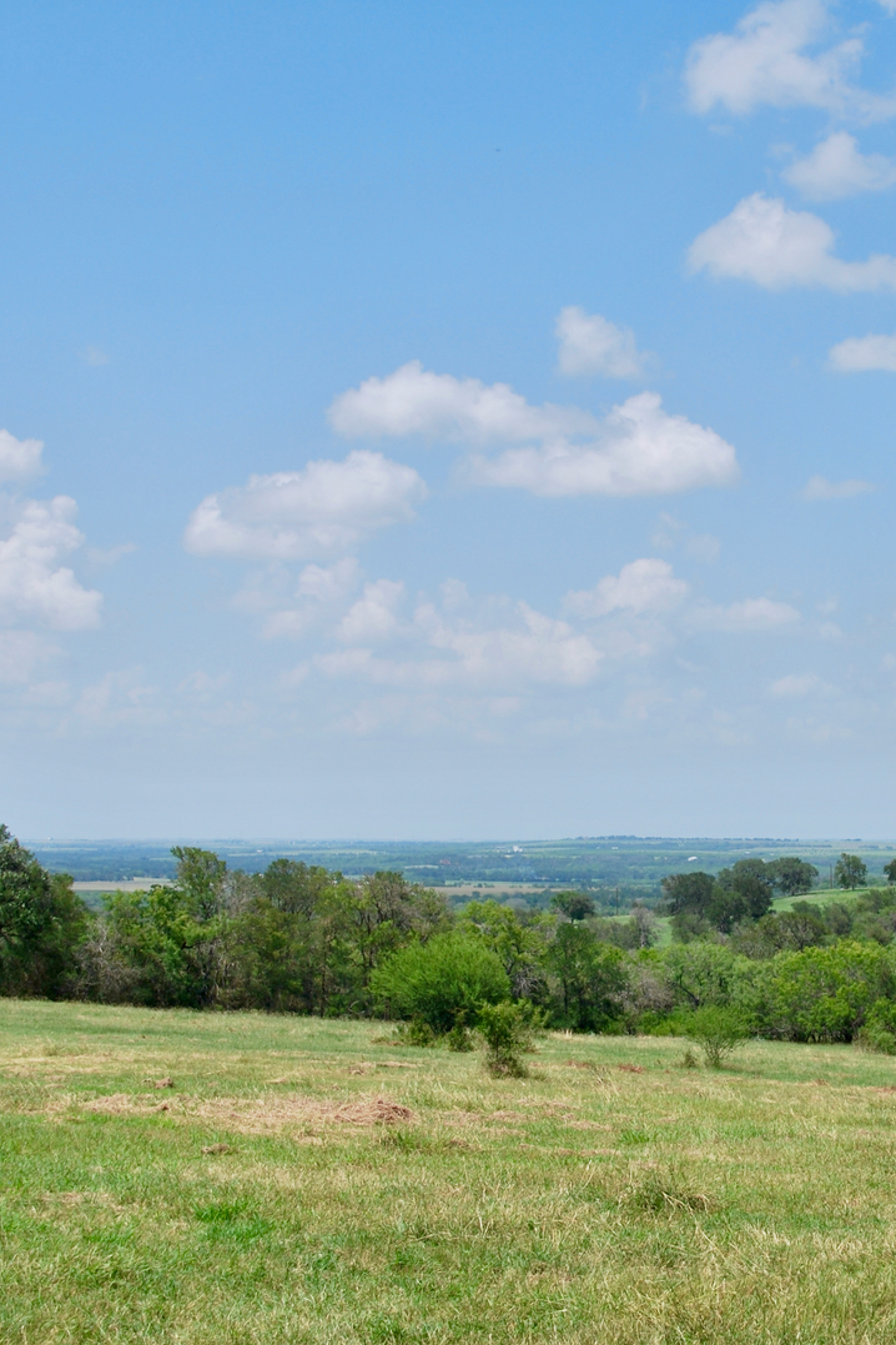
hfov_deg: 18.7
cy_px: 672
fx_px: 2688
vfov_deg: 28.1
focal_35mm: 72
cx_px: 737
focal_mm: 32
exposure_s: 1/320
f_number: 9
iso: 100
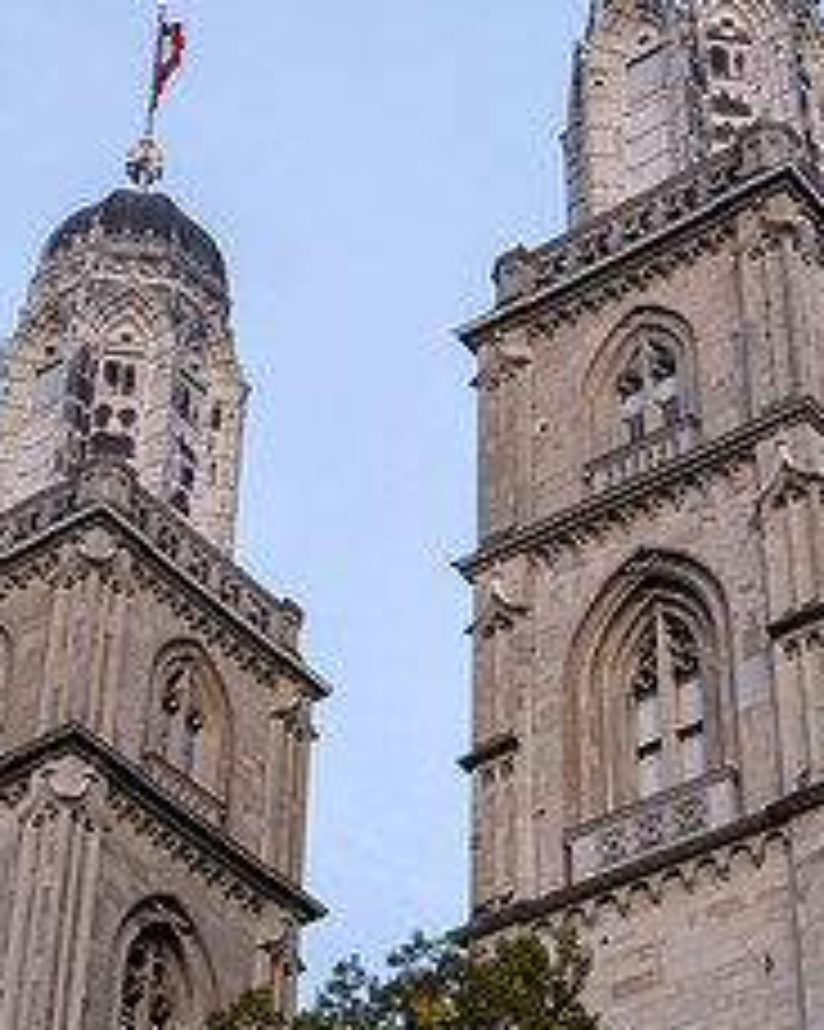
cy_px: 396
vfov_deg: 20.4
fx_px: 2867
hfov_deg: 16.4
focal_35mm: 94
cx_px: 446
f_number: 2.8
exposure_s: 1/125
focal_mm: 34.2
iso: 250
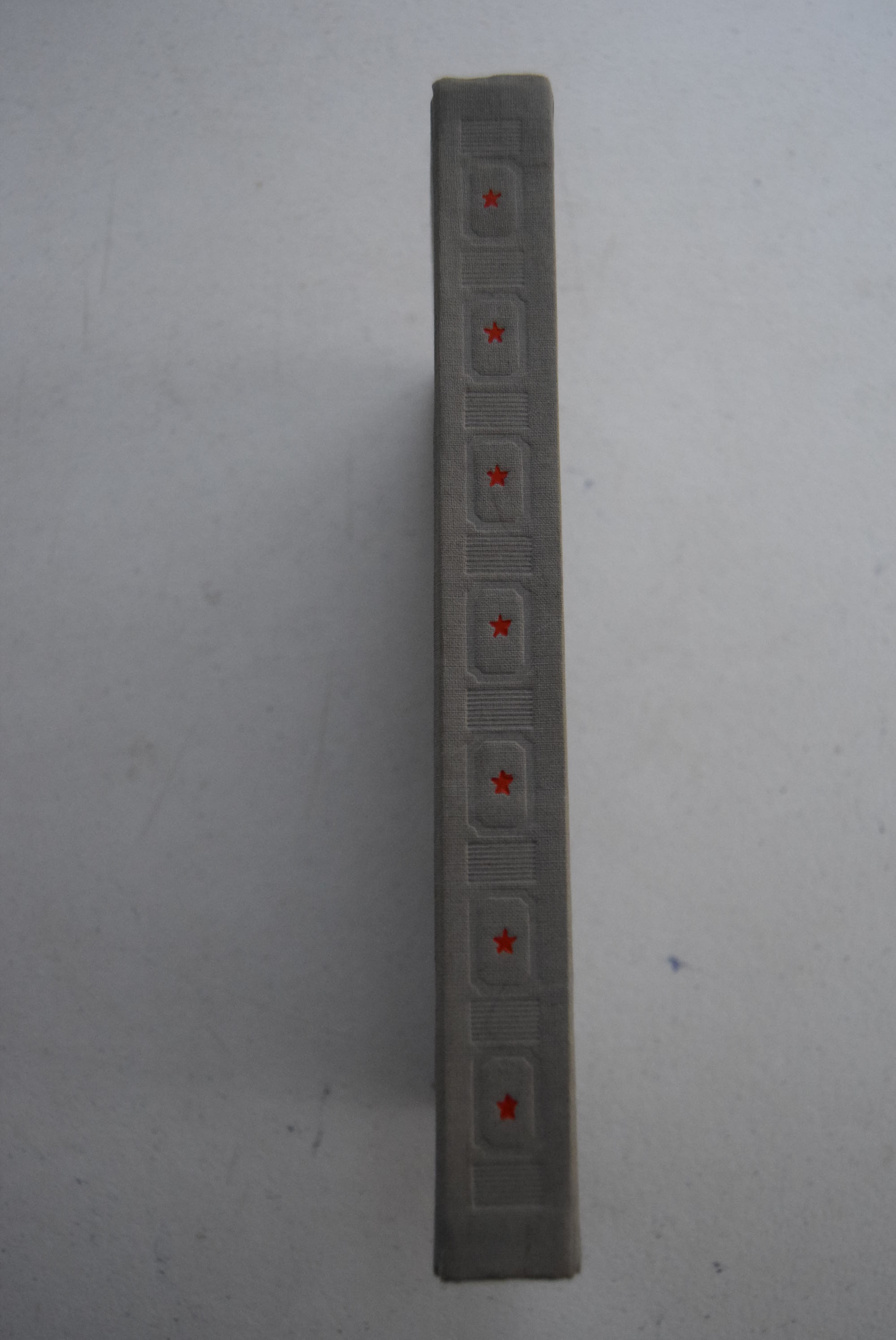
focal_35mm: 34
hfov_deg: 38.4
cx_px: 448
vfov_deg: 55.1
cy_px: 670
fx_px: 1286
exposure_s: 1/500
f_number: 3.8
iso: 2500
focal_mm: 23
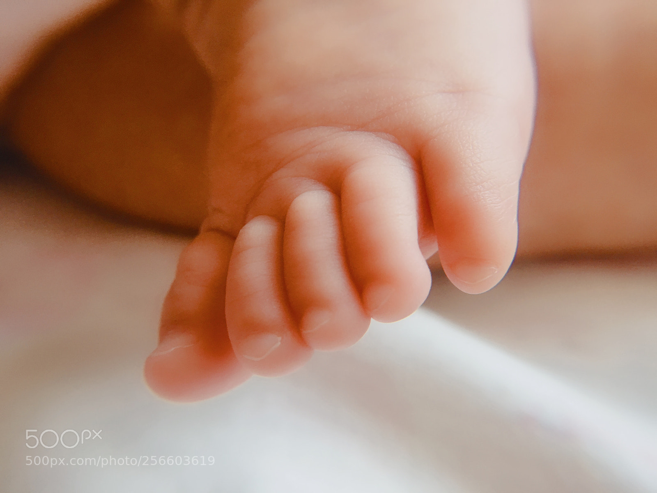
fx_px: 550
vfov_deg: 48.2
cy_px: 246
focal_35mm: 29
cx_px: 328
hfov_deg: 61.7
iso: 32
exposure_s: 1/17
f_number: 2.2
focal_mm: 4.15
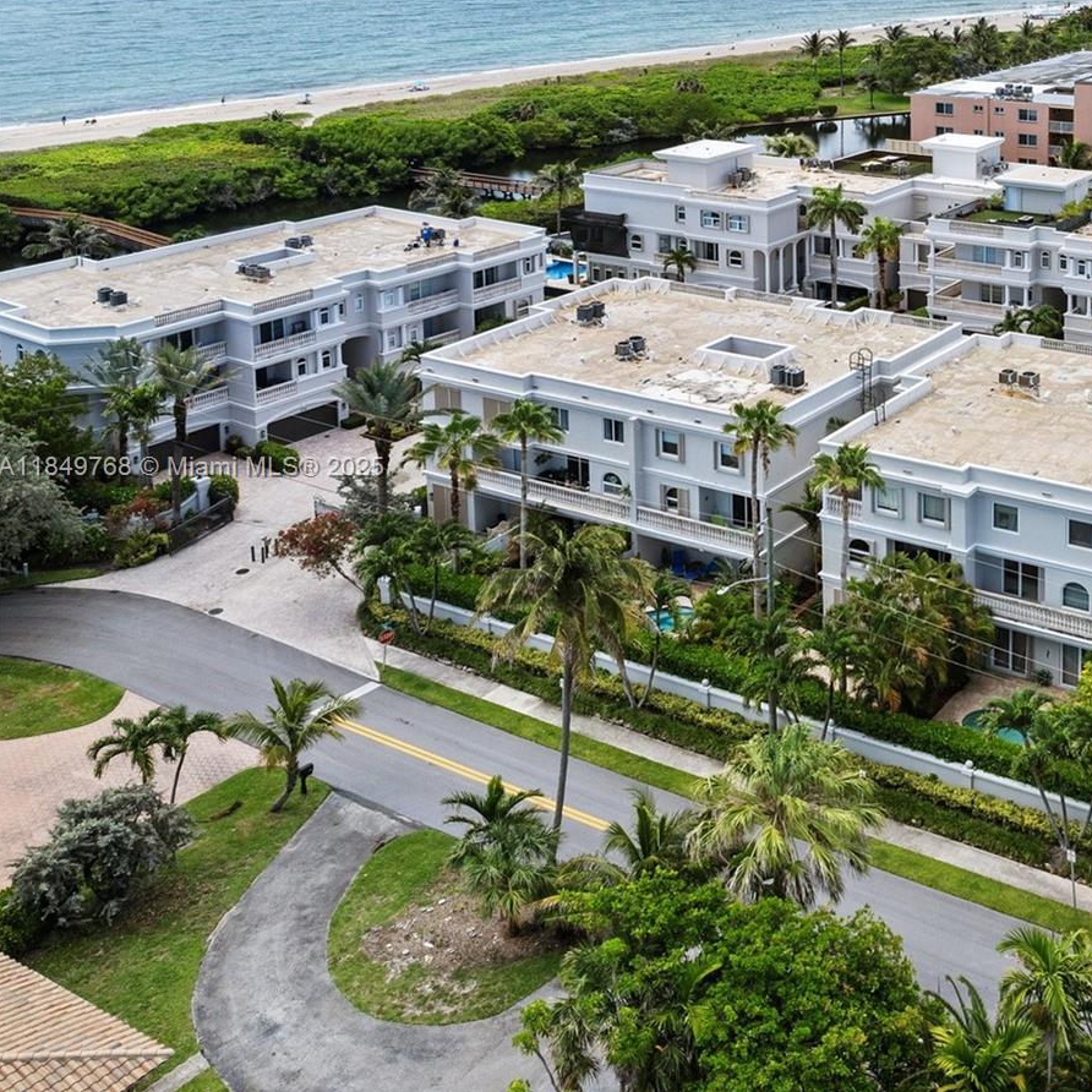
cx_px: 972
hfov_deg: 40.7
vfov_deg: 43.7
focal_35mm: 38
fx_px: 1356
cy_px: 469
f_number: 2.8
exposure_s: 1/1250
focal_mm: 12.29
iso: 130
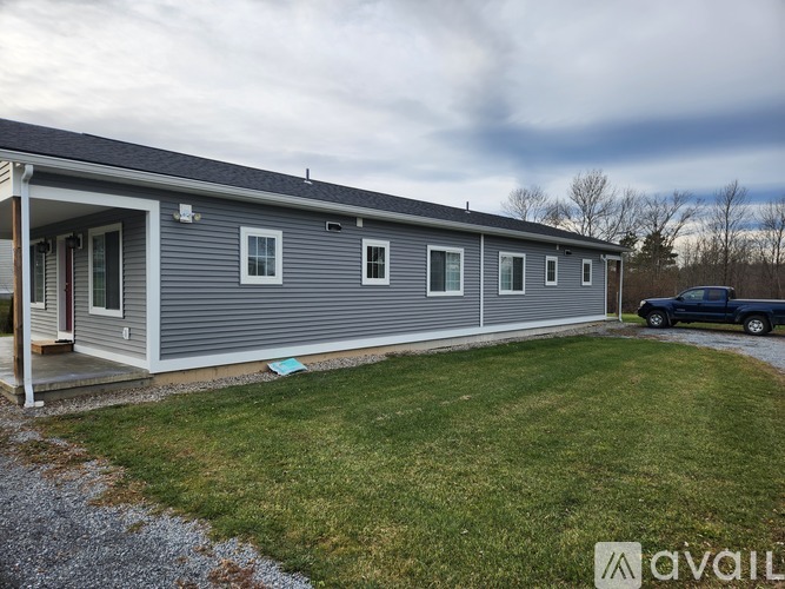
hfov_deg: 73.9
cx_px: 392
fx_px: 521
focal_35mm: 23
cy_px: 294
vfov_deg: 58.9
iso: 20
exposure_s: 1/944
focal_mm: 5.4
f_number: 1.8
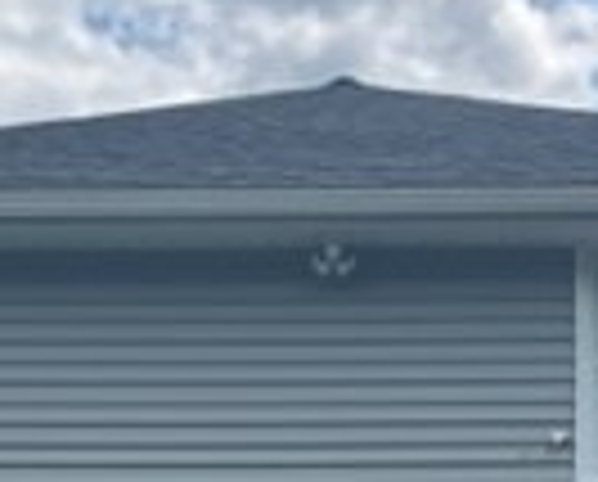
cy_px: 743
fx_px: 2164
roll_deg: +0.4
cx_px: 355
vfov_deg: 12.1
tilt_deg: +0.3
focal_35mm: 122
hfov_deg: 15.7
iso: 32
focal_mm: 4.2
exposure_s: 1/2398
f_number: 1.6
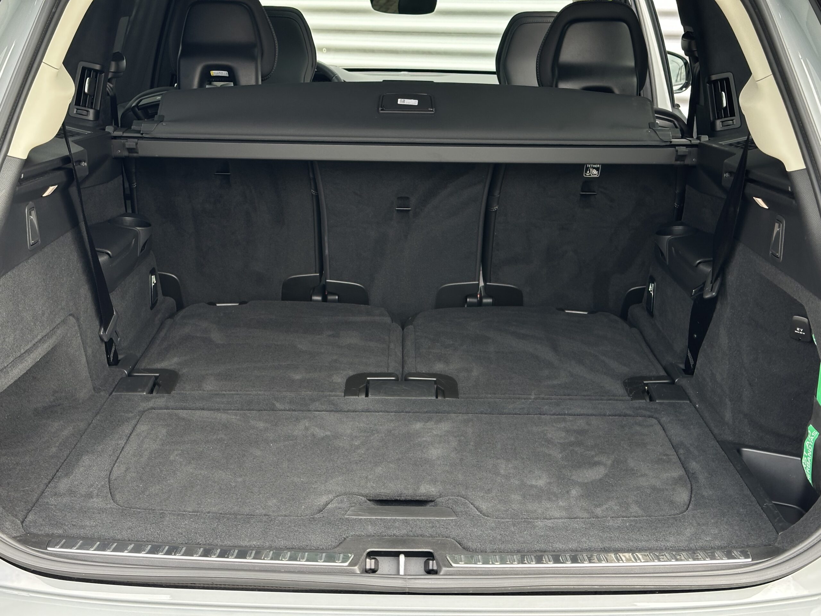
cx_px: 410
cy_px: 308
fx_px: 1138
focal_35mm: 48
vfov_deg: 30.3
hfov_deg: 39.7
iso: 50
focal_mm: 6.86
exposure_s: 1/149
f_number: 1.78
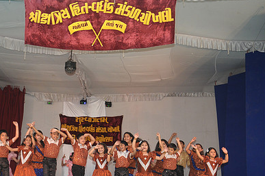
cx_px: 83
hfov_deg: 31.6
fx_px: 463
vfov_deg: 21.5
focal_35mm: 63
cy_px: 108
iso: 500
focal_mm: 28
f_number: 6.3
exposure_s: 1/160
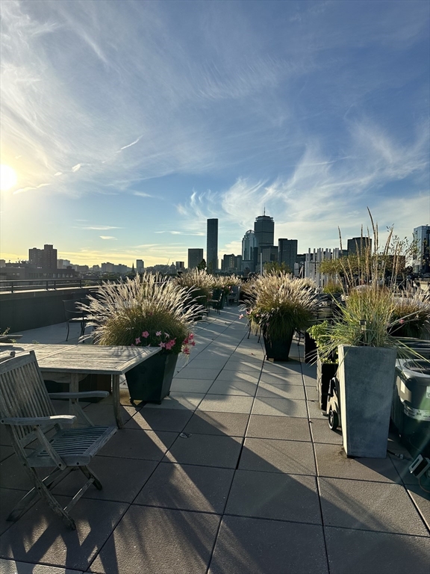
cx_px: 215
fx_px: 398
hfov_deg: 56.8
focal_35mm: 24
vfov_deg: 71.6
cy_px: 287
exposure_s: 1/8197
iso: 80
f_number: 1.78
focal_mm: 6.86
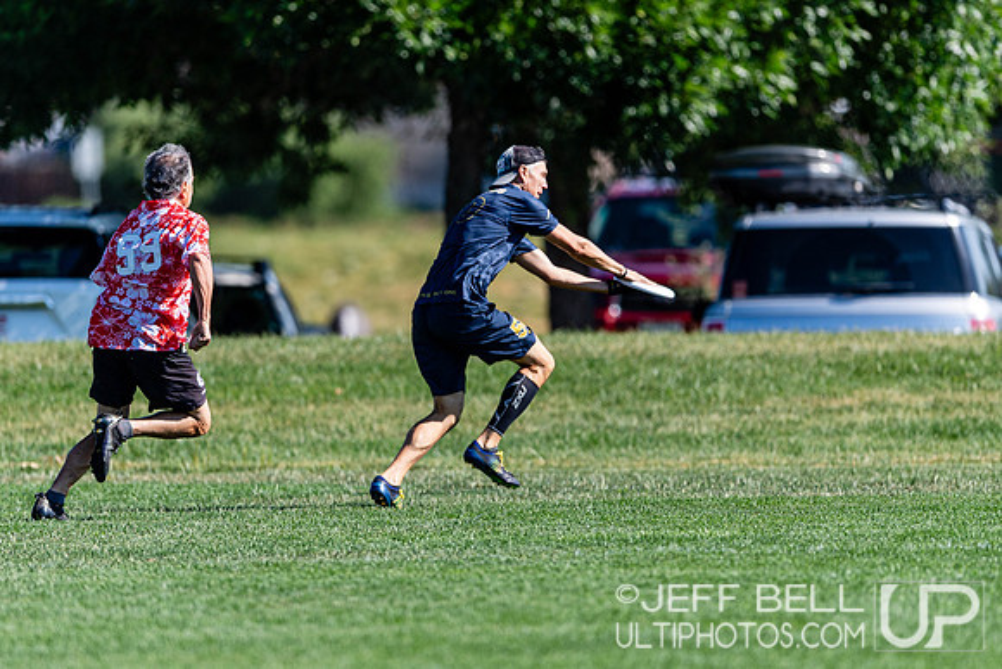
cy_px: 334
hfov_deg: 3.4
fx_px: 16703
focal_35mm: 600
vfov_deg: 2.3
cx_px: 501
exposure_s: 1/2000
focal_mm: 400
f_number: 2.8
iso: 180
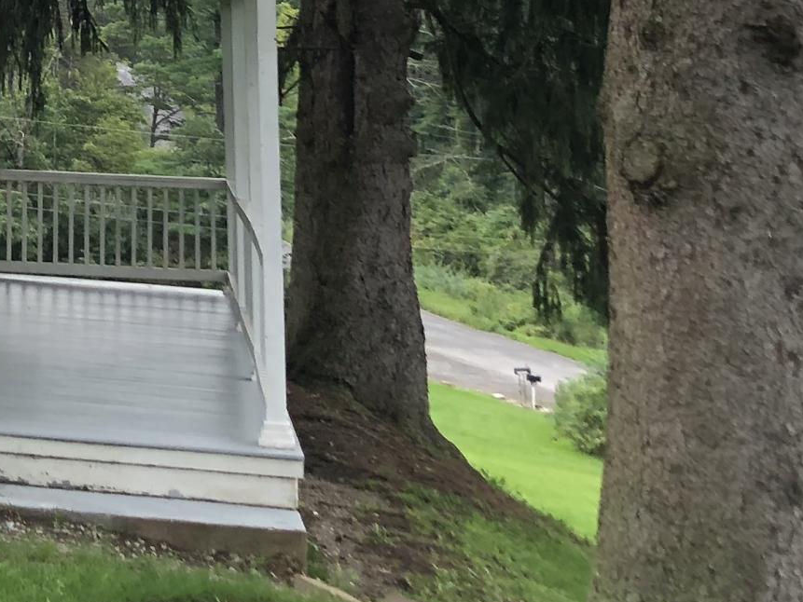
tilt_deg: +7.5
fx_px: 2343
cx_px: -296
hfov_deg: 17.9
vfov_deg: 13.6
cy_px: -356
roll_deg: -2.6
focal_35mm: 101
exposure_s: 1/475
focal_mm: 3.99
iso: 20
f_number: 1.8
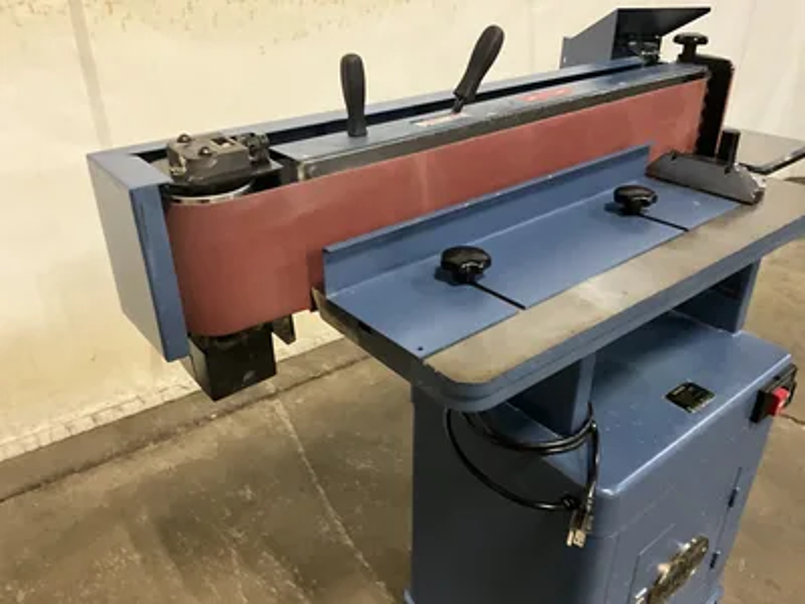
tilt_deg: -29.0
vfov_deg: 48.2
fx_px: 674
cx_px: 402
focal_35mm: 29
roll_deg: +0.1
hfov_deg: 61.7
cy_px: 302
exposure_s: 1/33
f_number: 1.8
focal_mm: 3
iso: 320
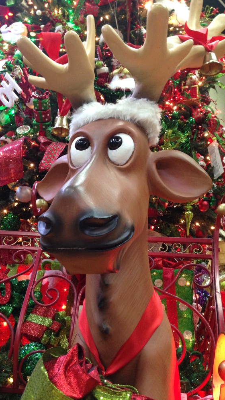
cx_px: 101
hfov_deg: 32.0
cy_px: 203
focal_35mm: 37
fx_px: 392
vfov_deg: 54.0
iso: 200
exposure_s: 1/20
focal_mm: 4.12
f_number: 2.4
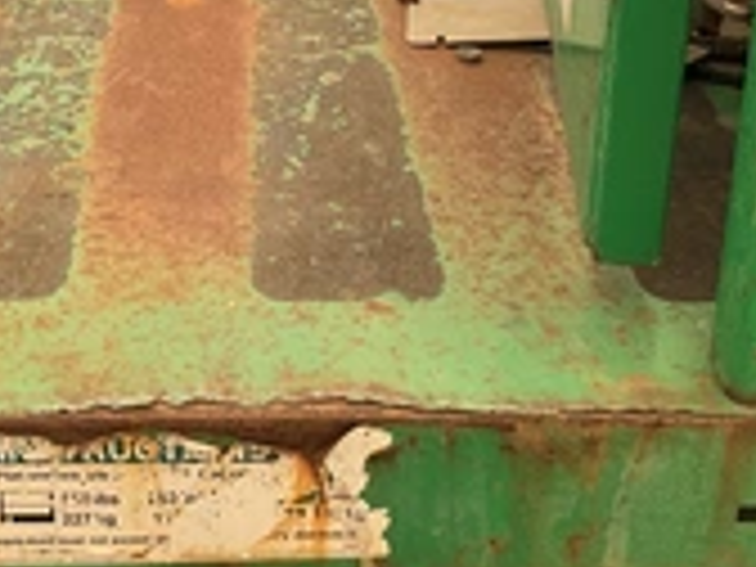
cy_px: -32
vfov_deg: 20.5
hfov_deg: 27.8
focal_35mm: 69
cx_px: 202
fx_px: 1507
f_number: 1.8
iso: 32
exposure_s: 1/129
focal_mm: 3
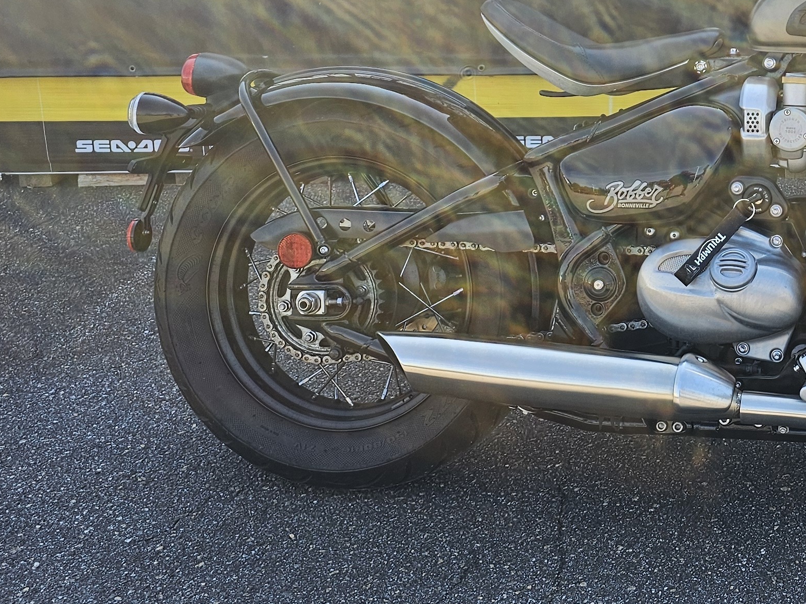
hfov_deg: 30.4
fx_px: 1374
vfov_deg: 24.4
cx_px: 806
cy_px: 107
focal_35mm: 59
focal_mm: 6.3
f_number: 1.7
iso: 16
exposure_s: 1/180
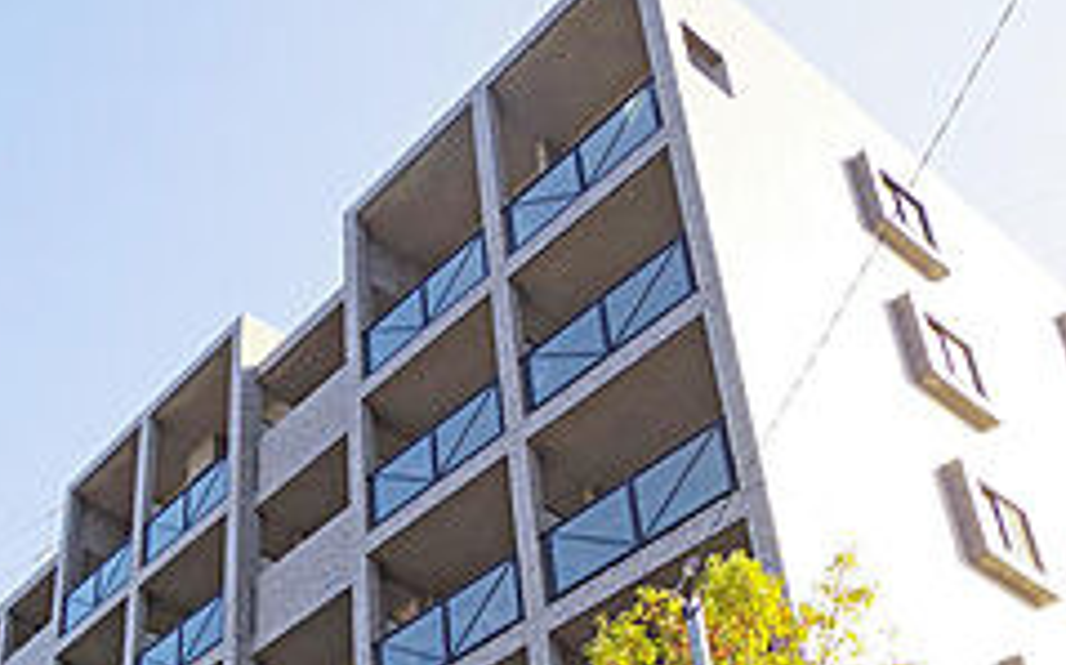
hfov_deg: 40.0
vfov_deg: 25.0
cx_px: 268
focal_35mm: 49
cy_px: 669
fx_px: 1423
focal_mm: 5
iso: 200
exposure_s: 1/320
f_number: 4
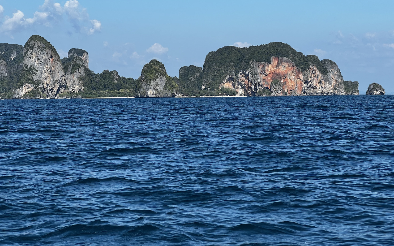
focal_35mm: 88
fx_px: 945
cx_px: 205
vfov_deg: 14.8
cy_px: 91
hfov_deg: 23.6
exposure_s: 1/943
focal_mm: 9
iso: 32
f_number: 2.8
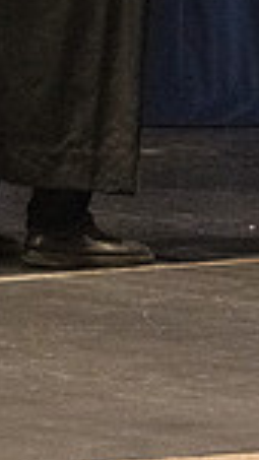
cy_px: -213
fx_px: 7443
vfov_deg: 3.5
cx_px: 181
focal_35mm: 610
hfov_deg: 2.0
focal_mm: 130
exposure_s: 1/250
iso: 8000
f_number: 4.5
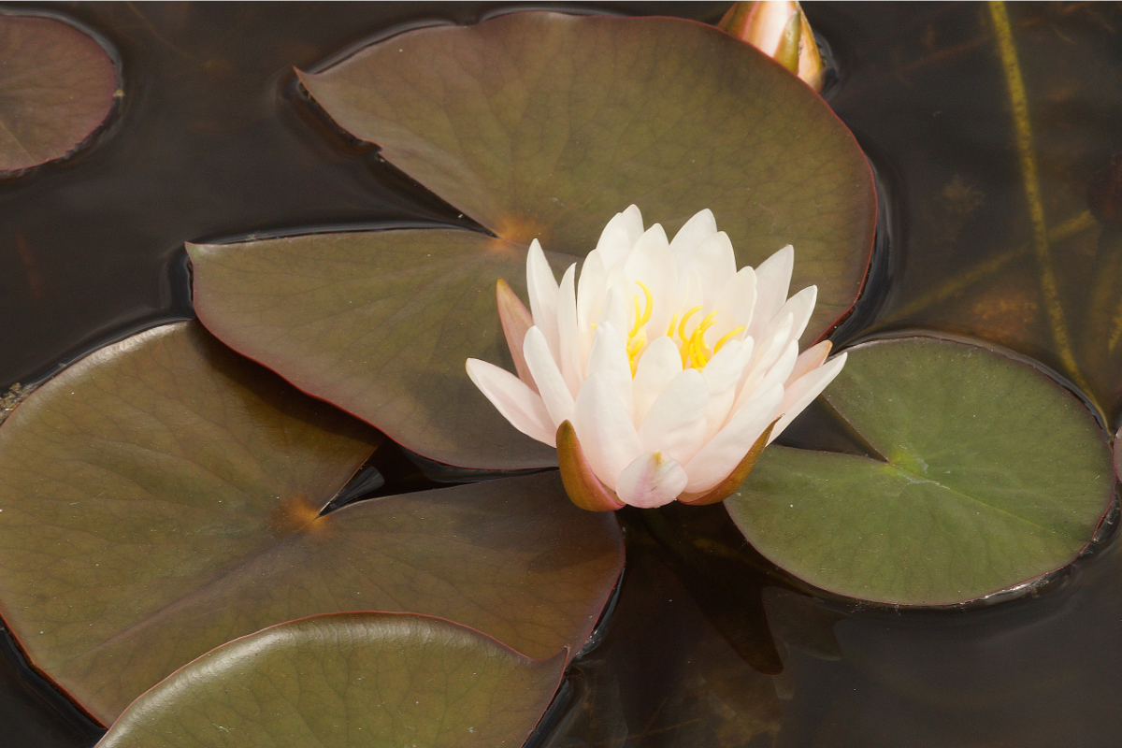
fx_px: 4675
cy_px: 374
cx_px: 561
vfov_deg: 9.1
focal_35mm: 150
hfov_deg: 13.7
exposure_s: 1/160
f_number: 14
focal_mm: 100
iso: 320
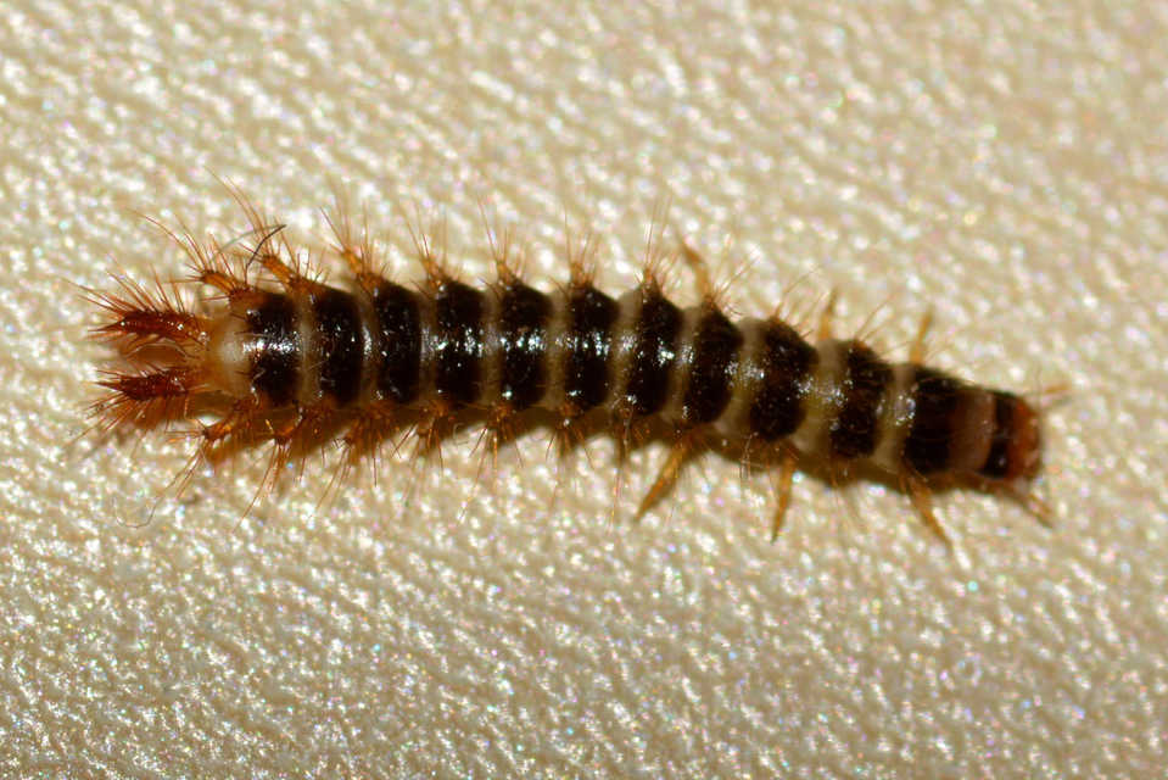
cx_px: 584
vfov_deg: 9.2
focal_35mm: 150
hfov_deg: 13.7
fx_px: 4868
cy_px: 390
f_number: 20
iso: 100
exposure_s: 1/200
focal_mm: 100
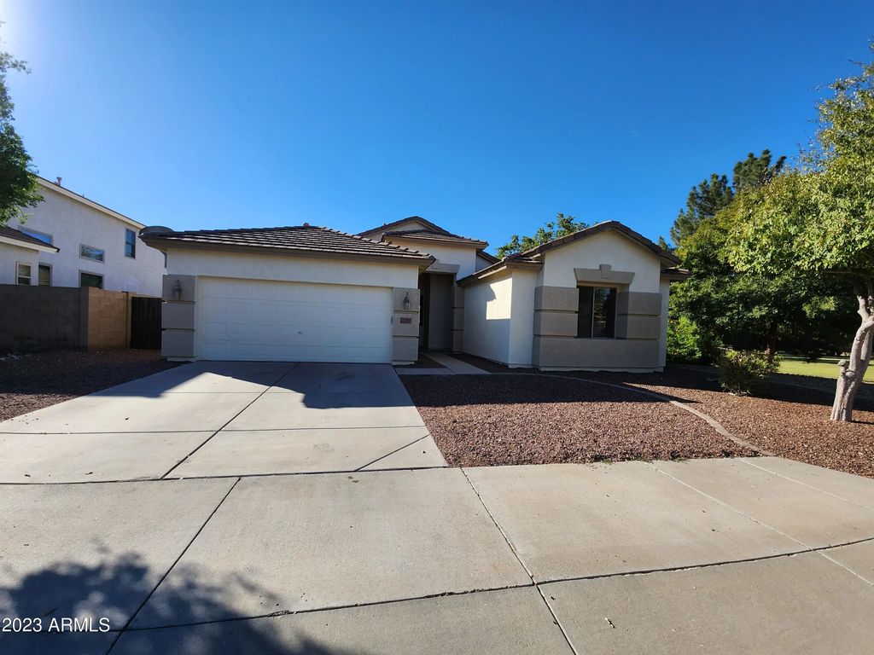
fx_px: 328
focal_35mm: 13
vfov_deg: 89.9
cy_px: 328
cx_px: 437
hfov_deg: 106.2
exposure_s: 1/1723
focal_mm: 2.2
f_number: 2.2
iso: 50
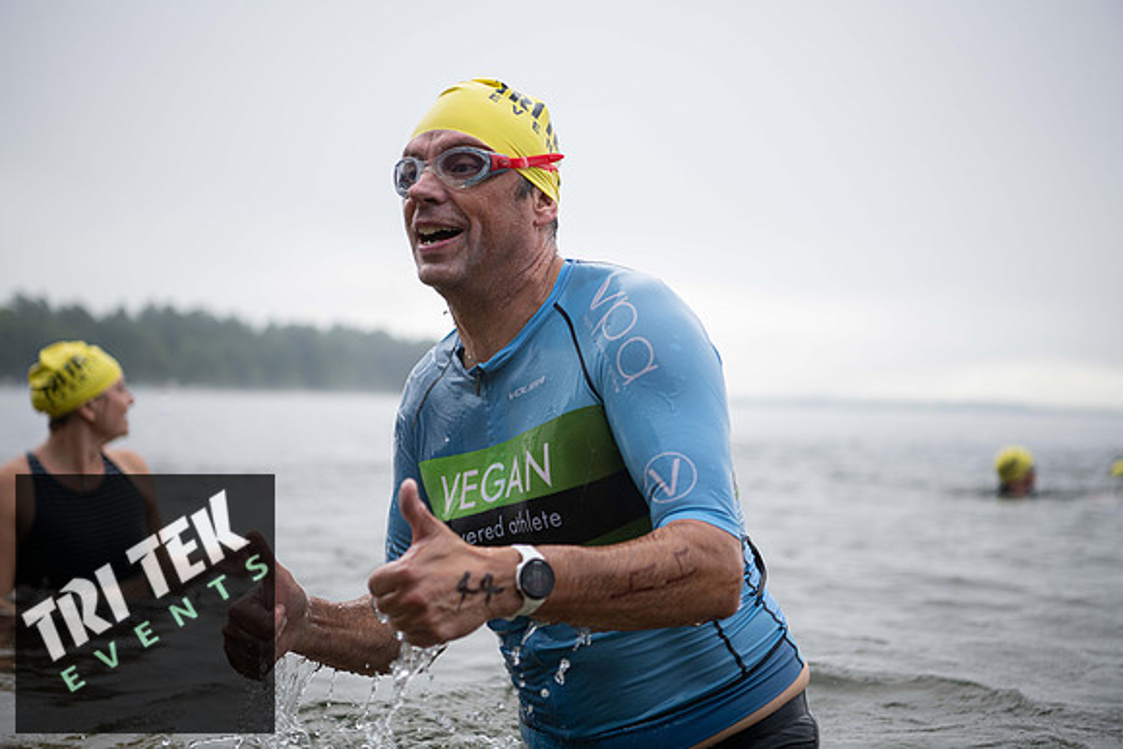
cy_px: 374
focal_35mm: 70
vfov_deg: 19.5
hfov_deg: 28.8
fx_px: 2184
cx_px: 562
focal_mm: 70
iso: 320
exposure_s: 1/800
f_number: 3.2
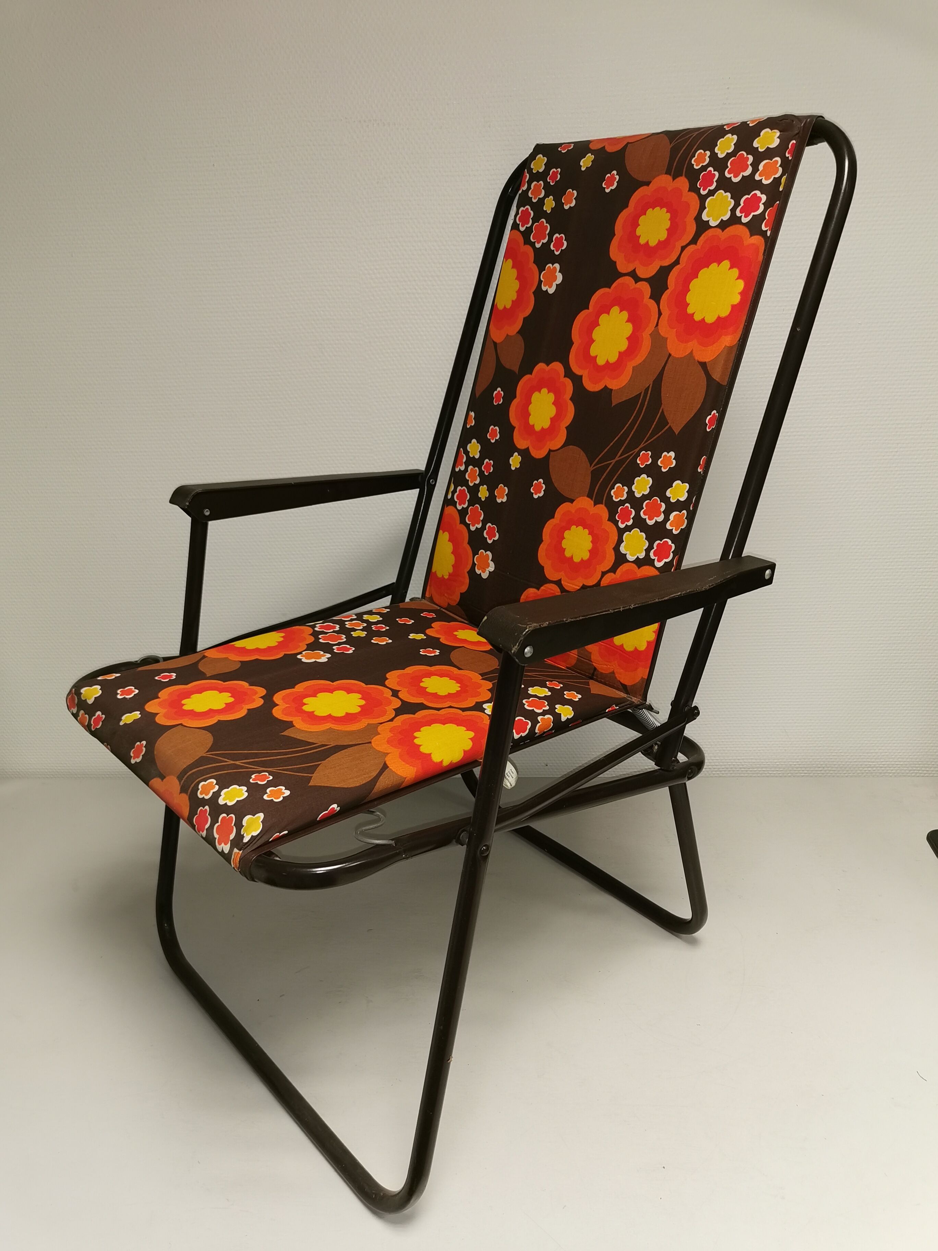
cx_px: 469
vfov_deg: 65.3
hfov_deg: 51.4
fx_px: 976
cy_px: 626
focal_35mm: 27
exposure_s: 1/100
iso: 125
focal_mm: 5.58
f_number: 1.8
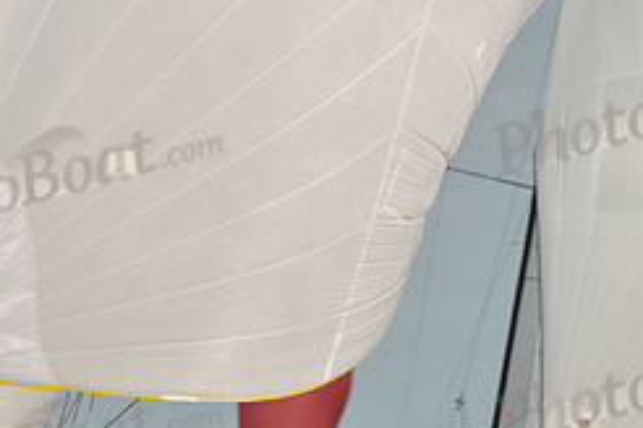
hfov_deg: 2.2
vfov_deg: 1.5
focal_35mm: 945
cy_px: 281
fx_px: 16877
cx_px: 361
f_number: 9
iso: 320
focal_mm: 400
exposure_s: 1/1000
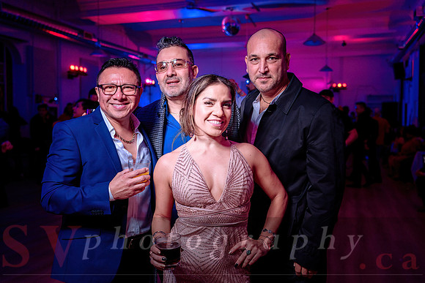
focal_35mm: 34
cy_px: 142
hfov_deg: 55.8
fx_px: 401
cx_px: 212
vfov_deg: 38.9
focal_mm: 34
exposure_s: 1/60
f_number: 3.5
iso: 800
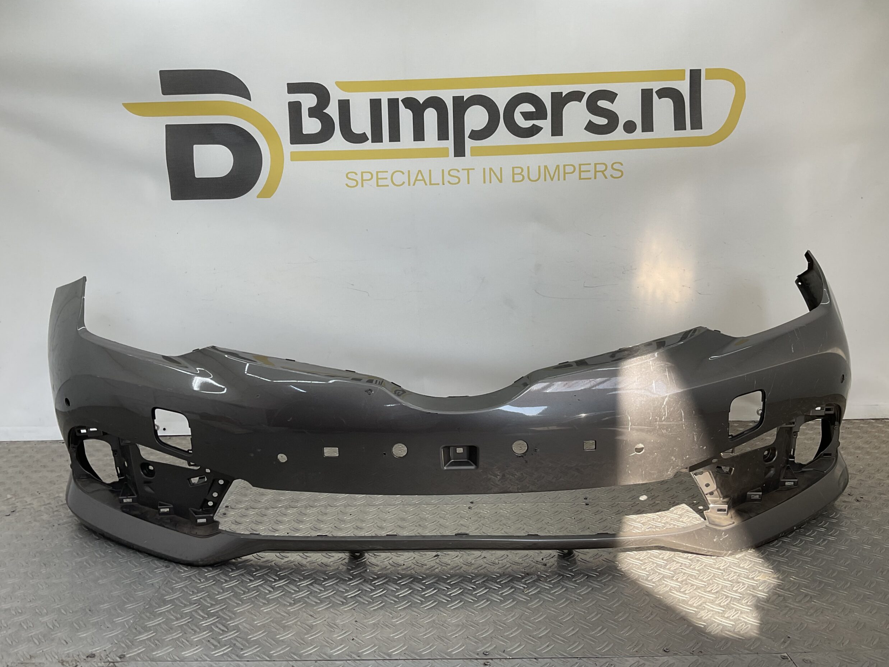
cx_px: 437
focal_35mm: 30
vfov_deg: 46.8
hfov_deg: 60.0
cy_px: 341
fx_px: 770
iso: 16
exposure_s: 1/184
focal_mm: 3
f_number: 1.8
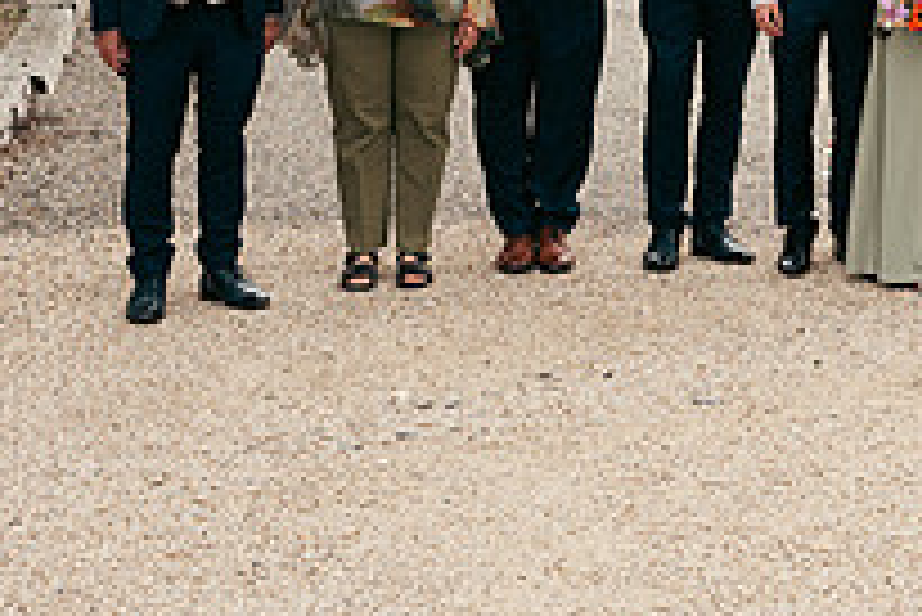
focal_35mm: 99
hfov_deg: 19.3
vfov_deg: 13.3
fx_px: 2537
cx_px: 1124
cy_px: -218
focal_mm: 35
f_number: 6.3
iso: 125
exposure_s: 1/160
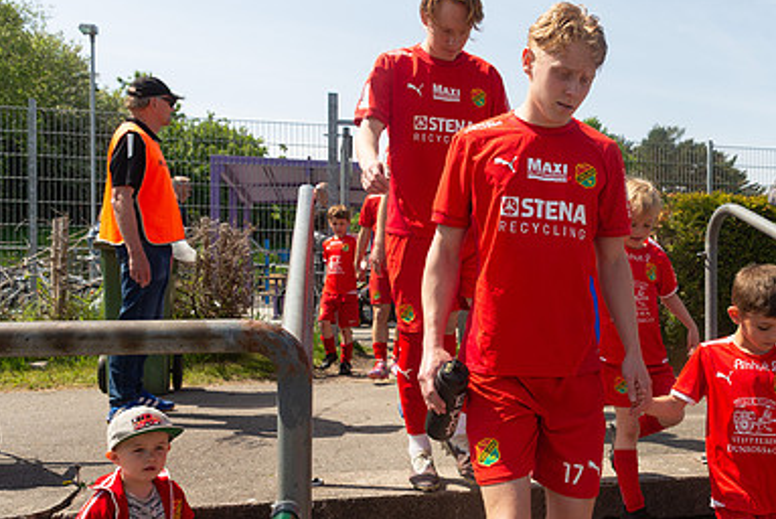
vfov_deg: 35.9
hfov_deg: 50.3
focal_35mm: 37
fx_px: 798
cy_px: 299
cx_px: 553
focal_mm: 24
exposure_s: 1/1250
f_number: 5
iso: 250
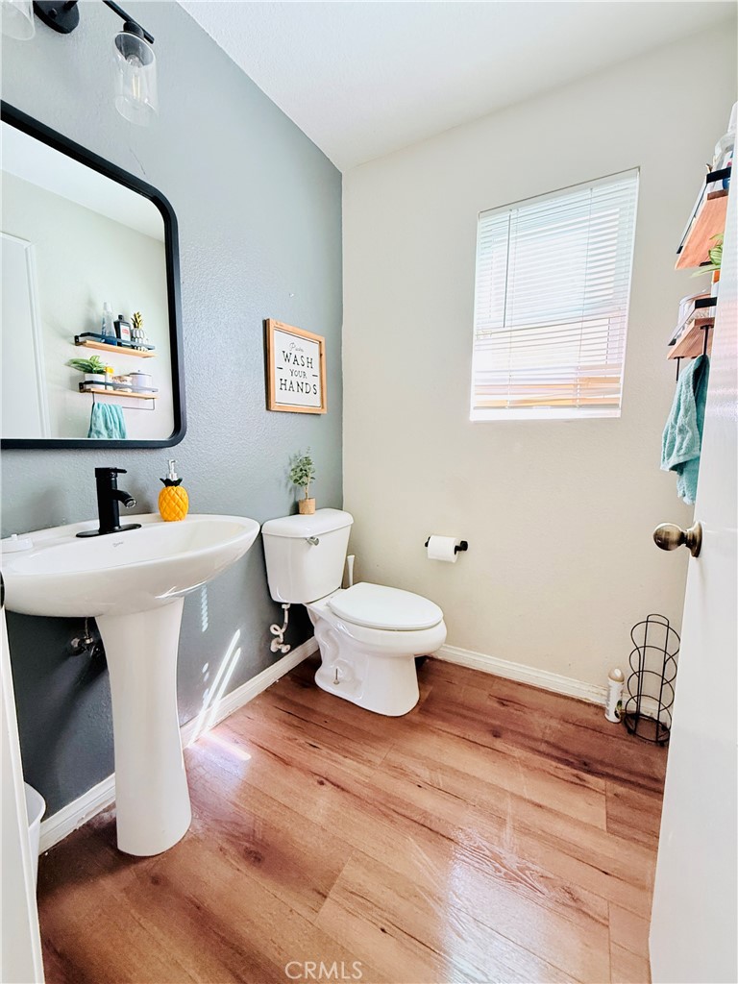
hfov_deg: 85.7
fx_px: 398
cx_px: 369
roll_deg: +0.2
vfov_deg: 102.1
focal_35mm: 14
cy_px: 492
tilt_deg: -6.6
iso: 320
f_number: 2.2
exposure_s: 1/76
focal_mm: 2.22
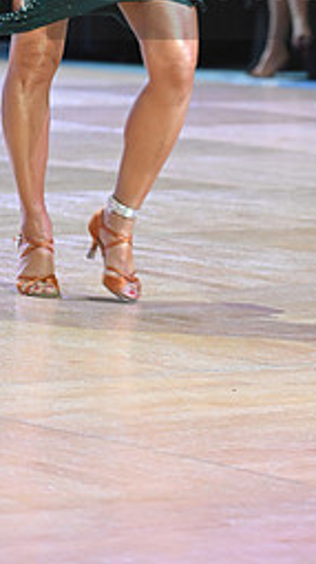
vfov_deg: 8.0
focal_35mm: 267
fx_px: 3987
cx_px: 352
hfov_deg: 4.5
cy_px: -33
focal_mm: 112
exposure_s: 1/250
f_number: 4
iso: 2000
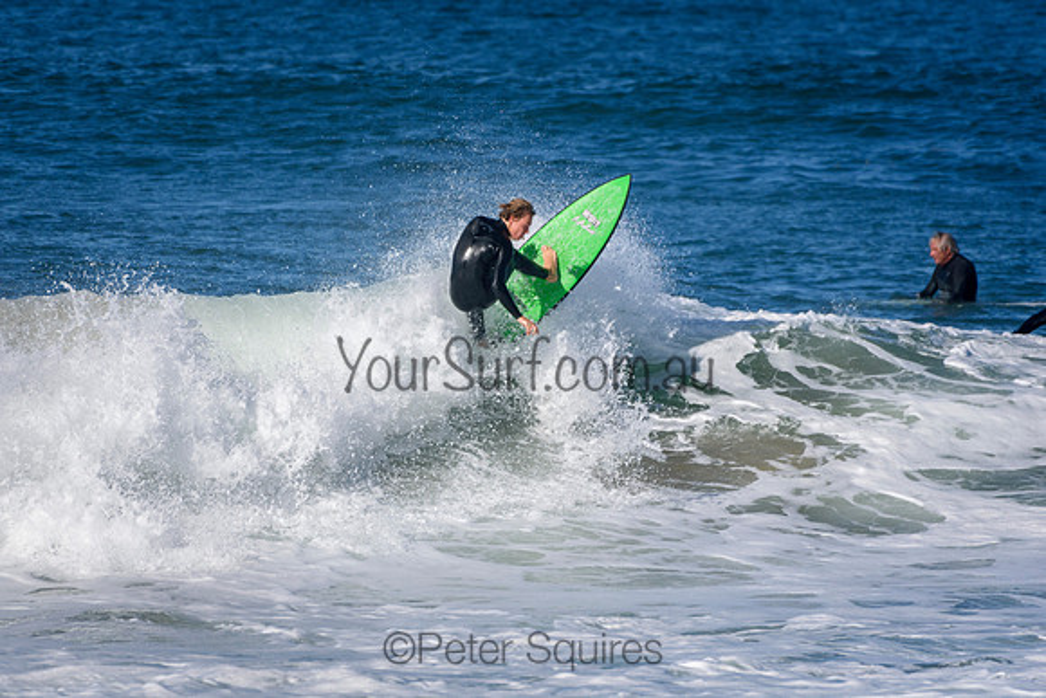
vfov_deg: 1.8
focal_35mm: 750
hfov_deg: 2.7
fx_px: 21799
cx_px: 523
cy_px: 349
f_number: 5.6
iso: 400
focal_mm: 500
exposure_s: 1/4000
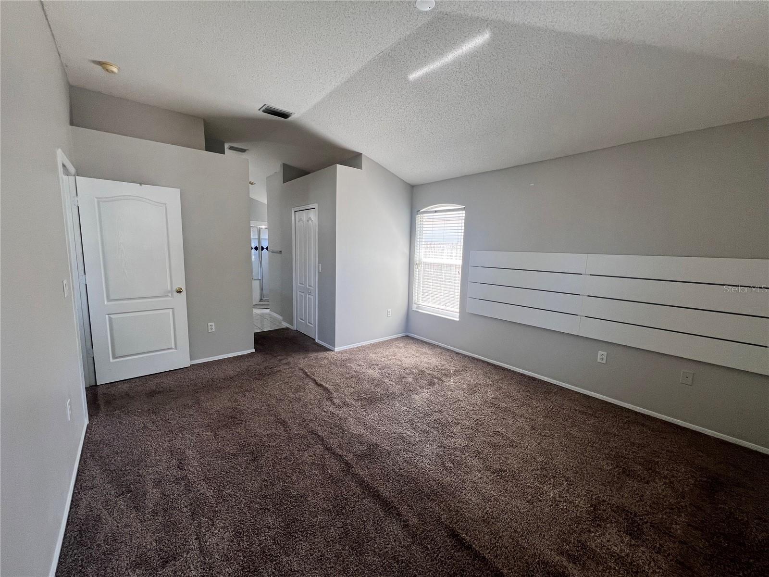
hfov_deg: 106.2
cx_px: 384
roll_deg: -1.5
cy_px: 288
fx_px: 289
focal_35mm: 13
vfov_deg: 89.9
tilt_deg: -8.2
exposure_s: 1/99
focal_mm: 1.57
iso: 64
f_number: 1.8
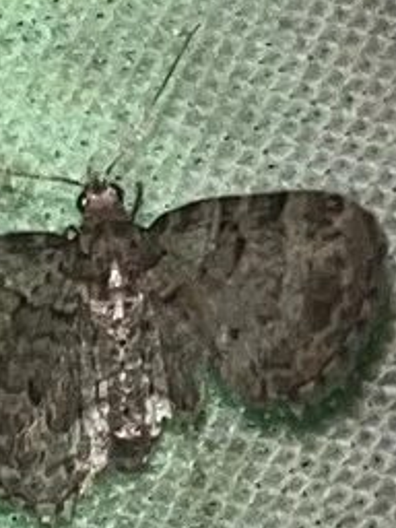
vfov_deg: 29.7
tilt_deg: -5.3
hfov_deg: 22.5
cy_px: 320
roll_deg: +0.1
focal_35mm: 65
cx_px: 132
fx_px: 991
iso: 32
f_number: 1.6
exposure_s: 1/1832
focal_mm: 5.1
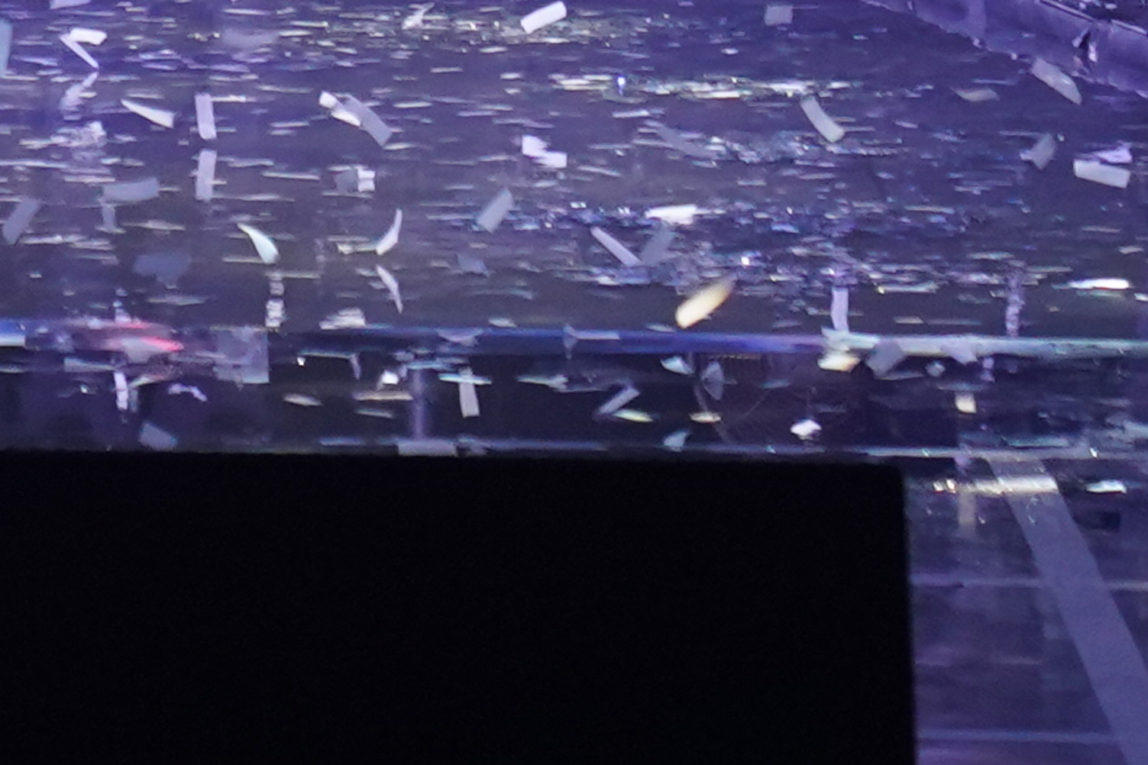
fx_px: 14349
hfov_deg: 4.5
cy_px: -1532
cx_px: -796
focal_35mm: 450
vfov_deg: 3.0
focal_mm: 70
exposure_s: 1/250
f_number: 4
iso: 2000
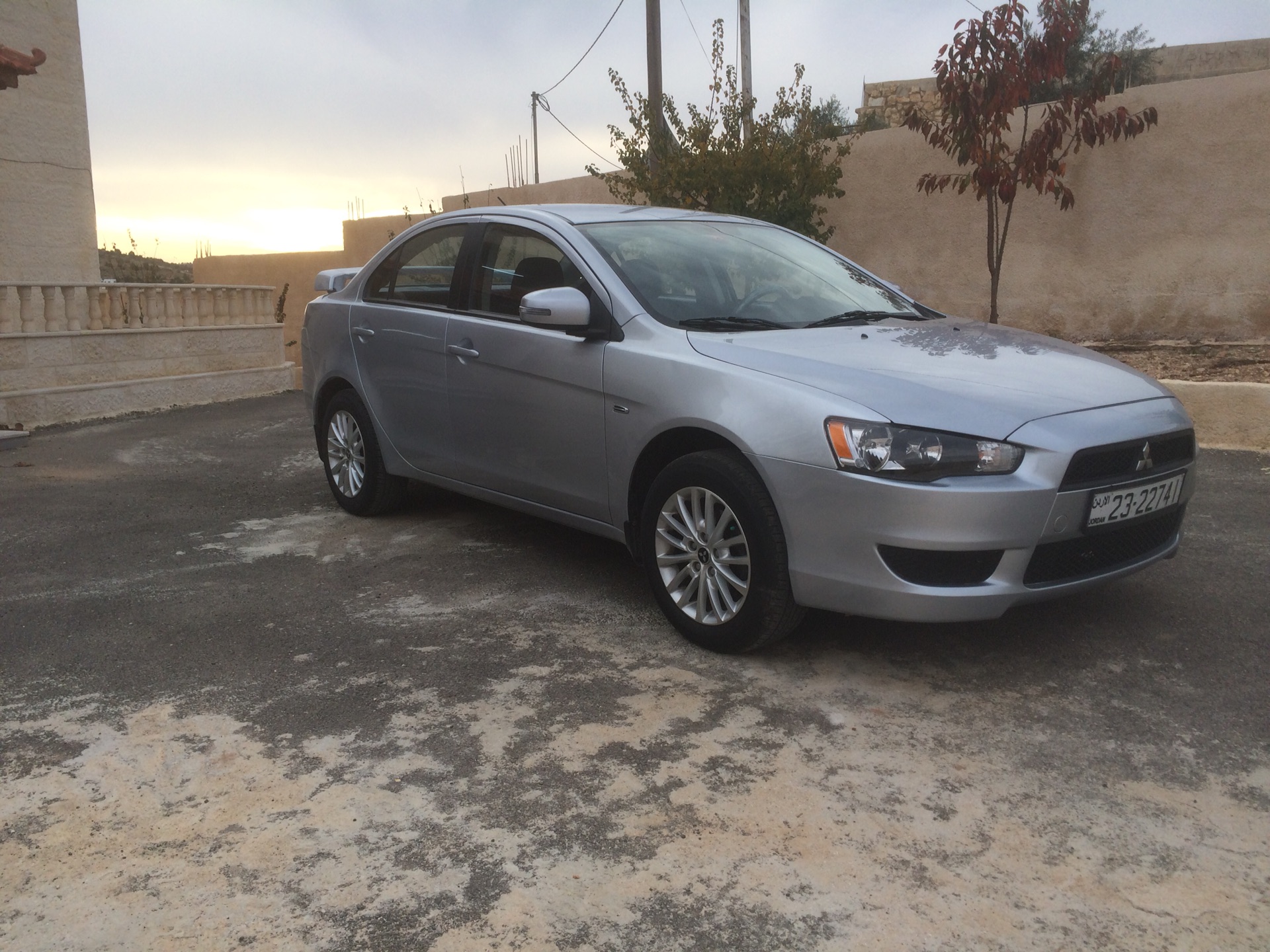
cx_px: 635
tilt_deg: -9.3
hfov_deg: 61.7
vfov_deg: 48.2
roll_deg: +0.6
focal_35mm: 29
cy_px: 476
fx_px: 1064
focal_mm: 4.15
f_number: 2.2
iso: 32
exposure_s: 1/519
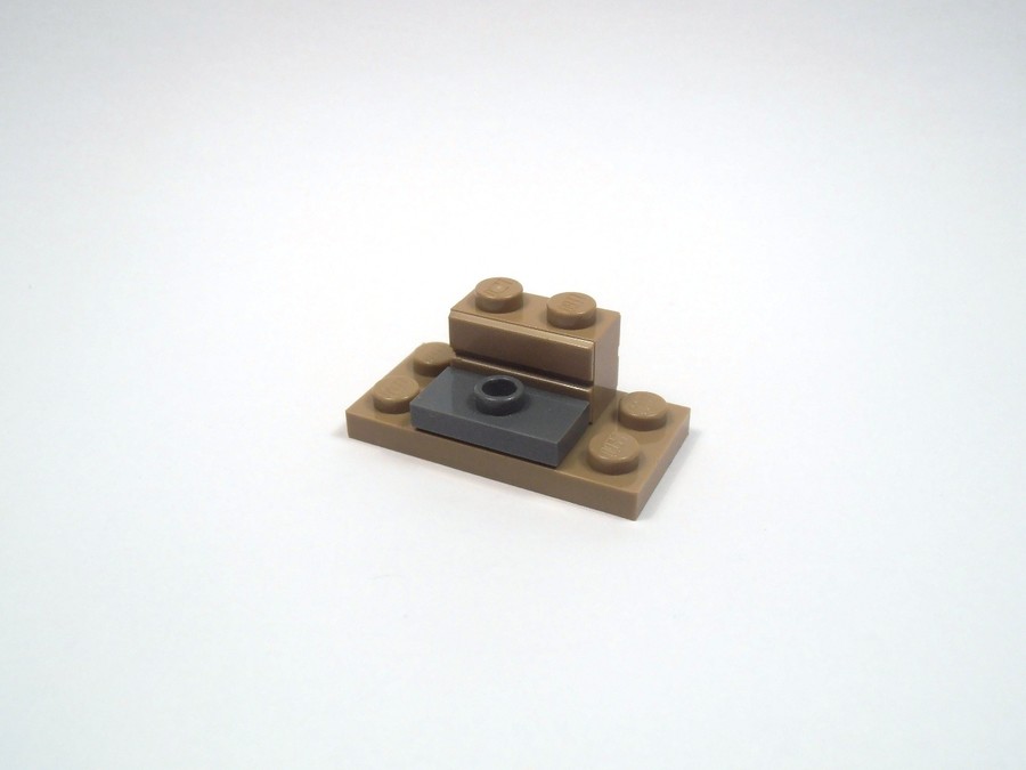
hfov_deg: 50.1
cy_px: 385
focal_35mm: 37
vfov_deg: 38.7
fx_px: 1097
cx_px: 513
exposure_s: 1/125
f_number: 3.9
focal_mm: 6.61
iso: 80
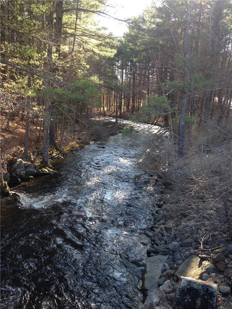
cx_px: 116
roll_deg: -3.0
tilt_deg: -11.0
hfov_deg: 42.9
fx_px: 295
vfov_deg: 55.4
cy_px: 154
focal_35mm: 33
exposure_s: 1/120
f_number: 2.4
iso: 64
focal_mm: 4.12
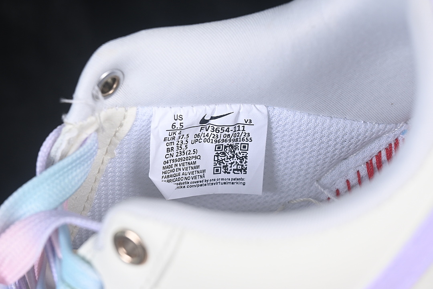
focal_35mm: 75
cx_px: 216
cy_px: 144
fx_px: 902
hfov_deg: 27.0
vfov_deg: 18.2
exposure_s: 1/80
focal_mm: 50
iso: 160
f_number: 7.1
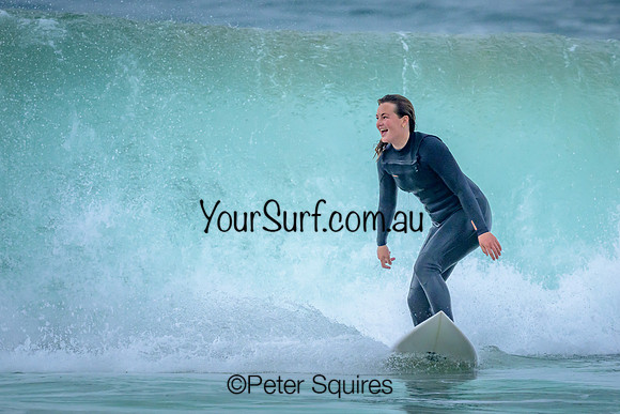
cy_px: 258
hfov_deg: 2.0
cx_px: 295
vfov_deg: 1.3
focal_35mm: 1036
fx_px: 17848
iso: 1800
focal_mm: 800
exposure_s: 1/3200
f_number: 6.3
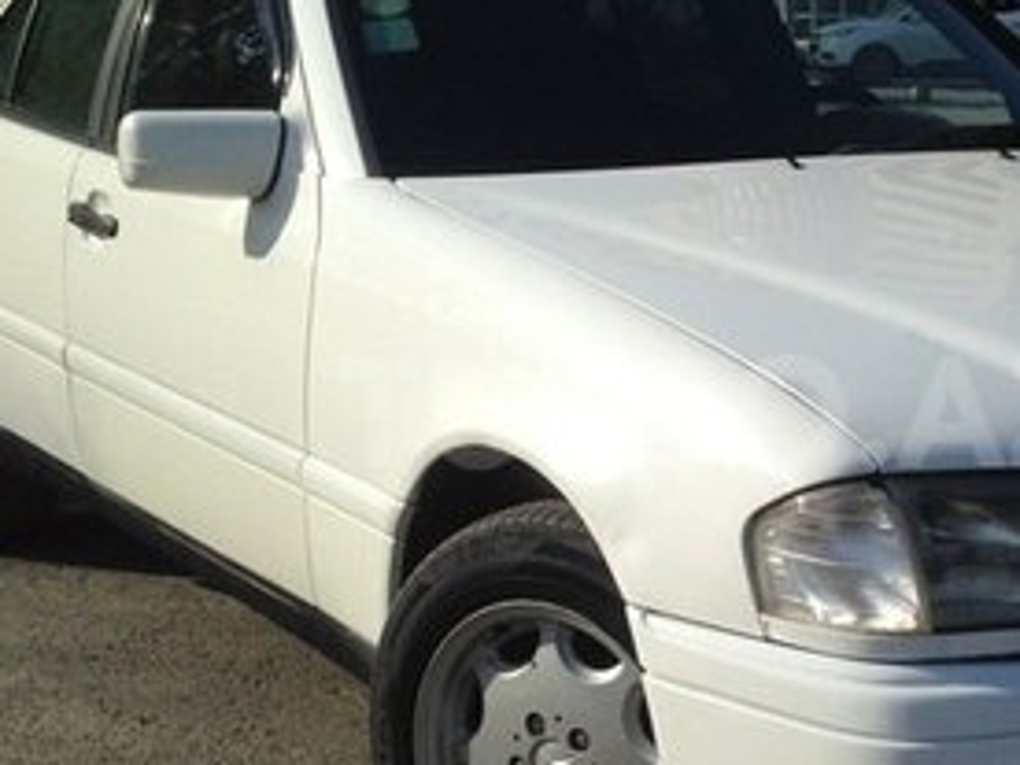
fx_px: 2328
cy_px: 412
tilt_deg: -9.2
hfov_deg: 24.5
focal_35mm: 79
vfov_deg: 18.7
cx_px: 717
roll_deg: -1.6
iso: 50
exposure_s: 1/2857
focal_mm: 4.12
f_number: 2.4
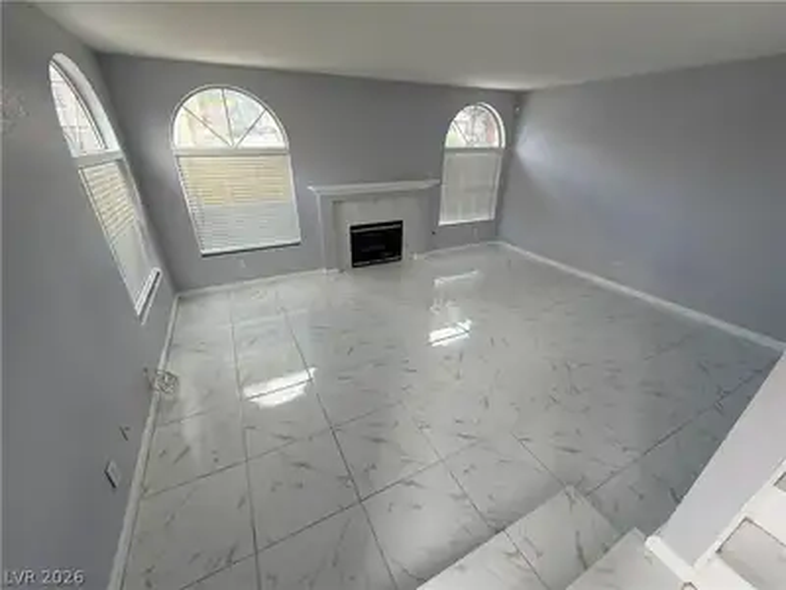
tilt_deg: -27.3
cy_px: 295
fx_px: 318
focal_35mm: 14
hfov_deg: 102.1
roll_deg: +0.3
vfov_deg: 85.7
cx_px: 393
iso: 80
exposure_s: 1/121
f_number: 2.2
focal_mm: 2.22
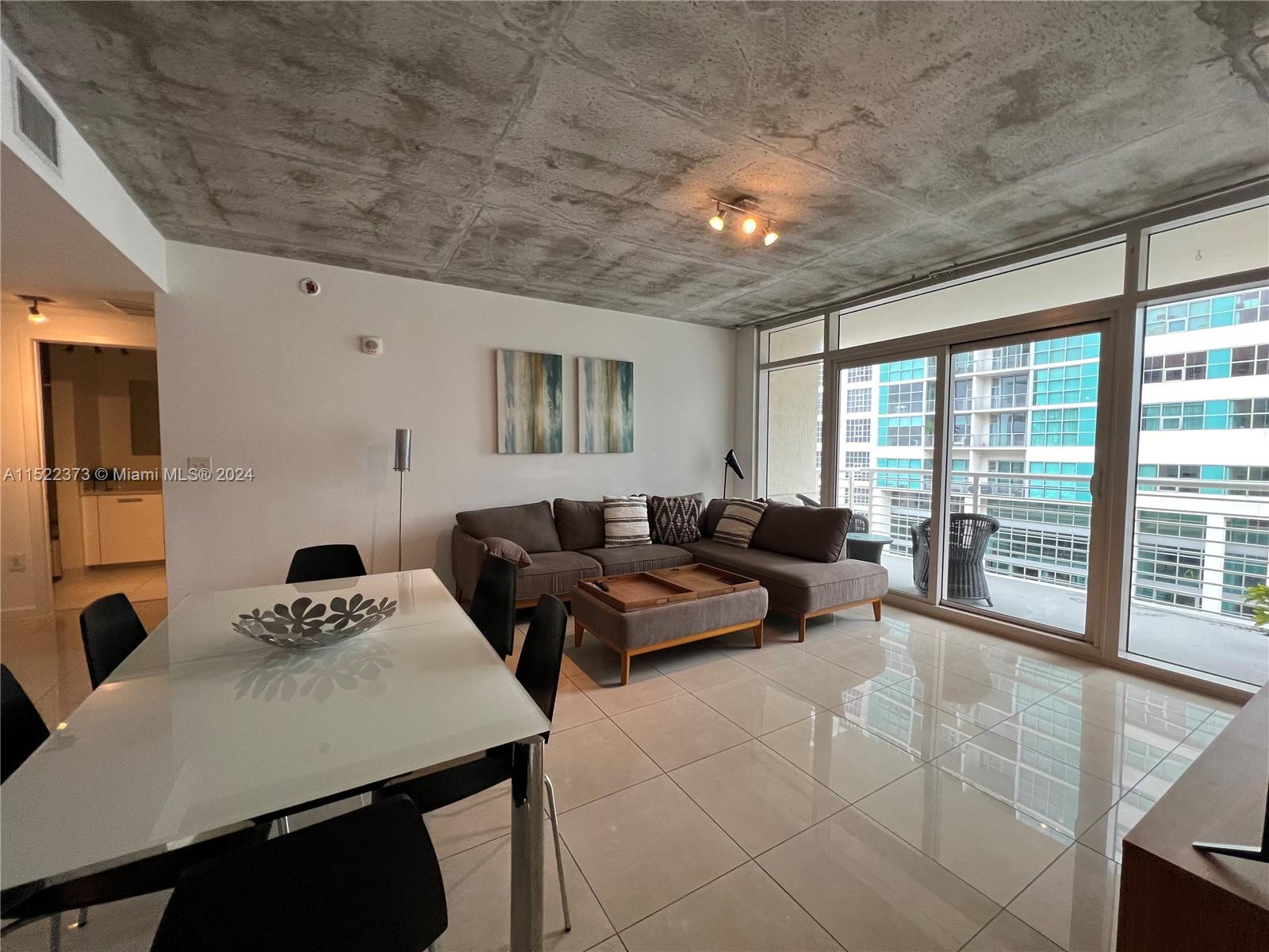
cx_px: 634
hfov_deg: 106.2
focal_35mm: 13
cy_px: 476
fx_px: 477
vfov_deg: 89.9
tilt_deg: -3.2
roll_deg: -0.5
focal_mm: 1.57
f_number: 1.8
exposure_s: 1/120
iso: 250
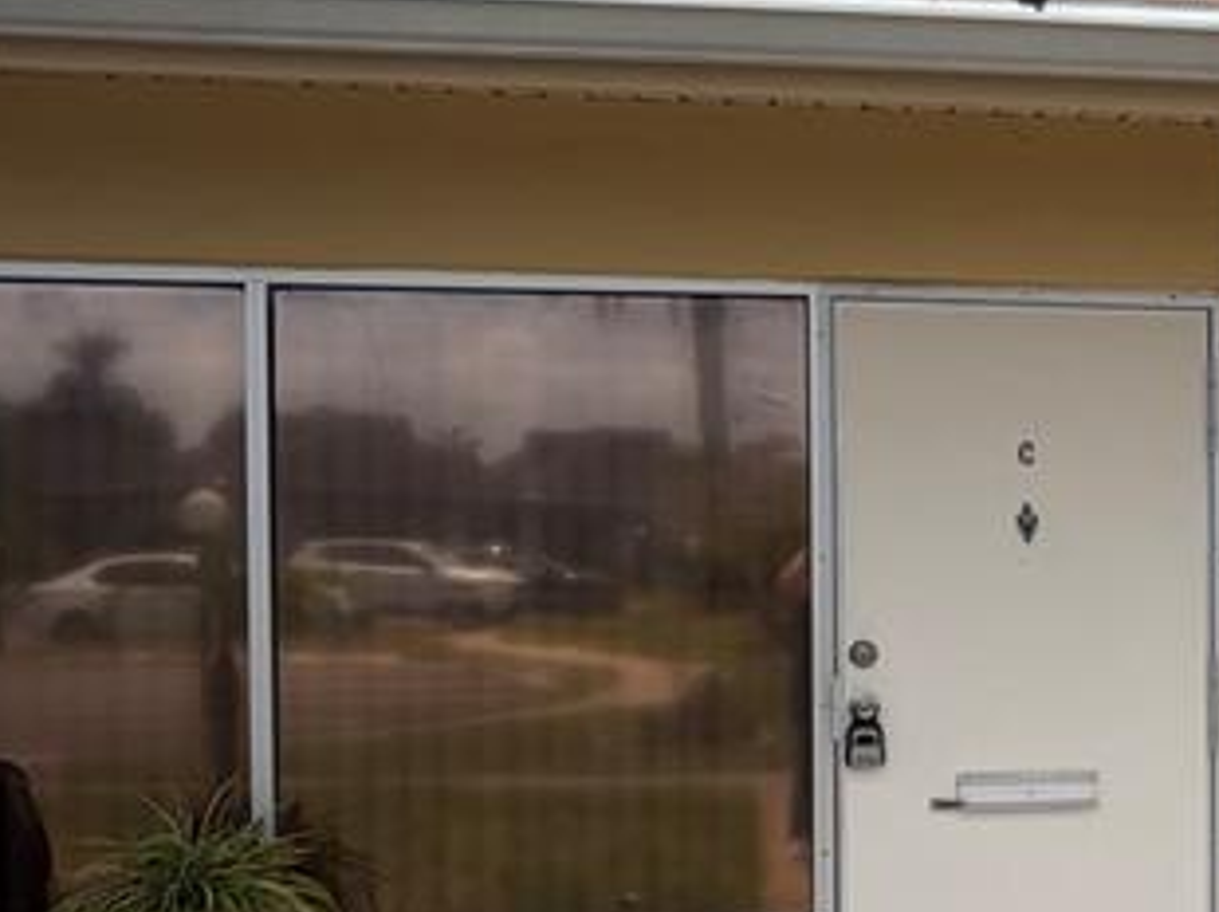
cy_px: 609
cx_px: 1648
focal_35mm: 86
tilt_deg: -1.1
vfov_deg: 17.1
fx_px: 3026
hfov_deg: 20.5
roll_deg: +0.6
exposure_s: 1/6329
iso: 64
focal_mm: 5.96
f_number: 1.6
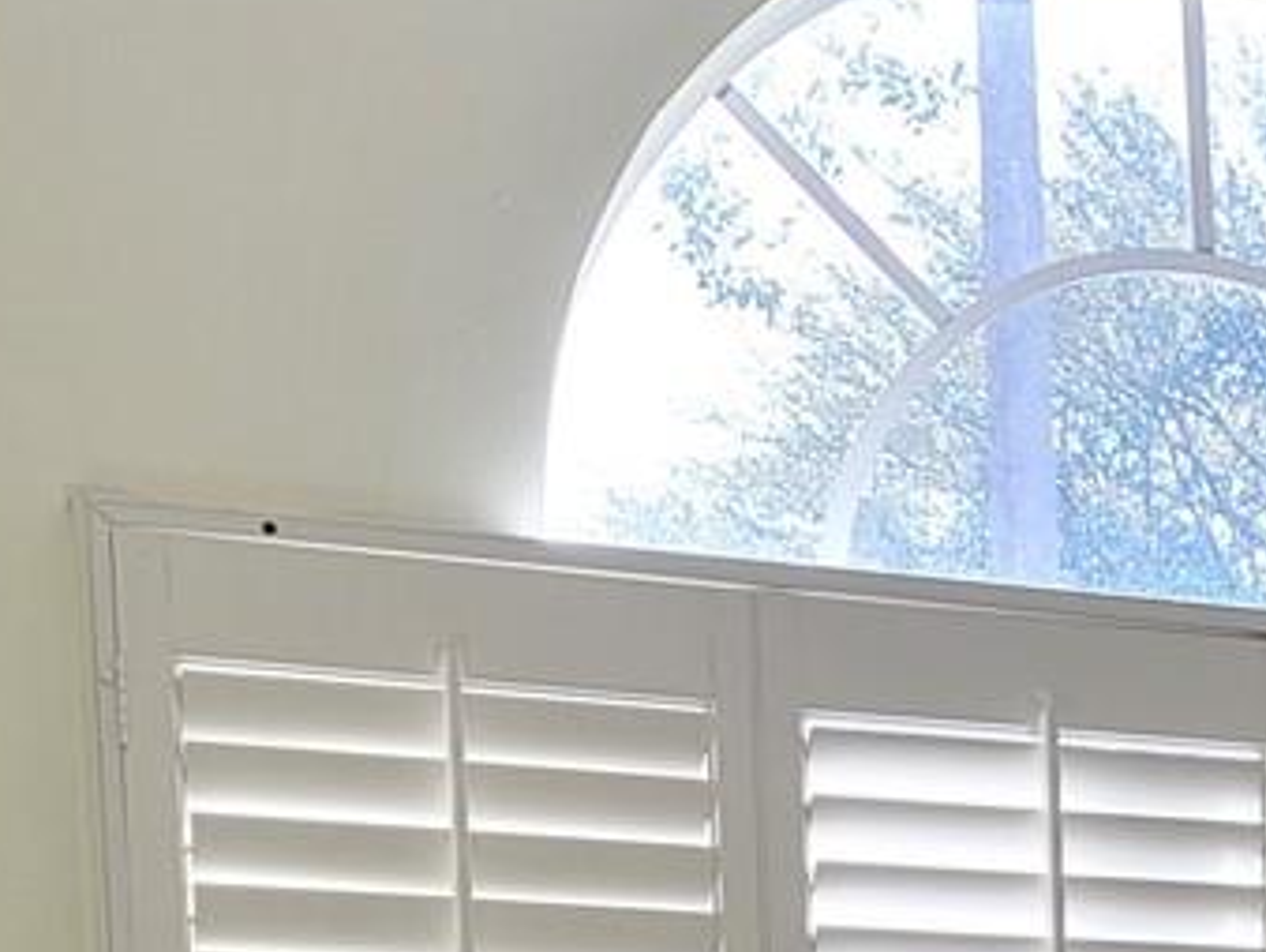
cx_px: 1925
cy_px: 1833
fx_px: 4502
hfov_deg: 14.8
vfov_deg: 11.1
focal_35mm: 123
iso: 40
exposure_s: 1/177
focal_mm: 5.4
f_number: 1.8
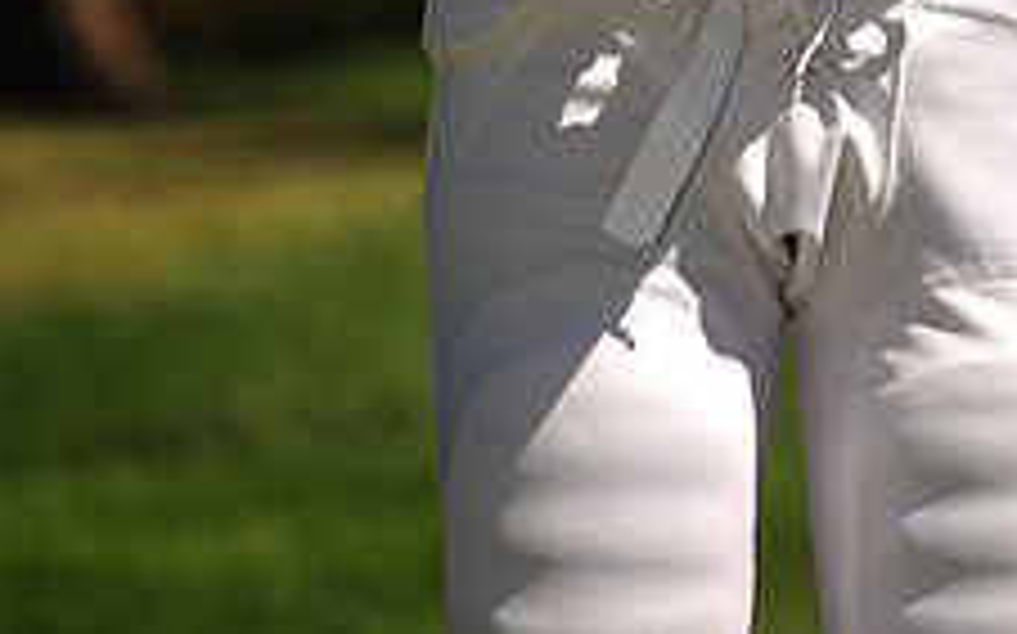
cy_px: -661
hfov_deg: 4.0
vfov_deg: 2.5
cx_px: 855
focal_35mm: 522
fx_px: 14461
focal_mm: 200
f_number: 5
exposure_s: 1/1000
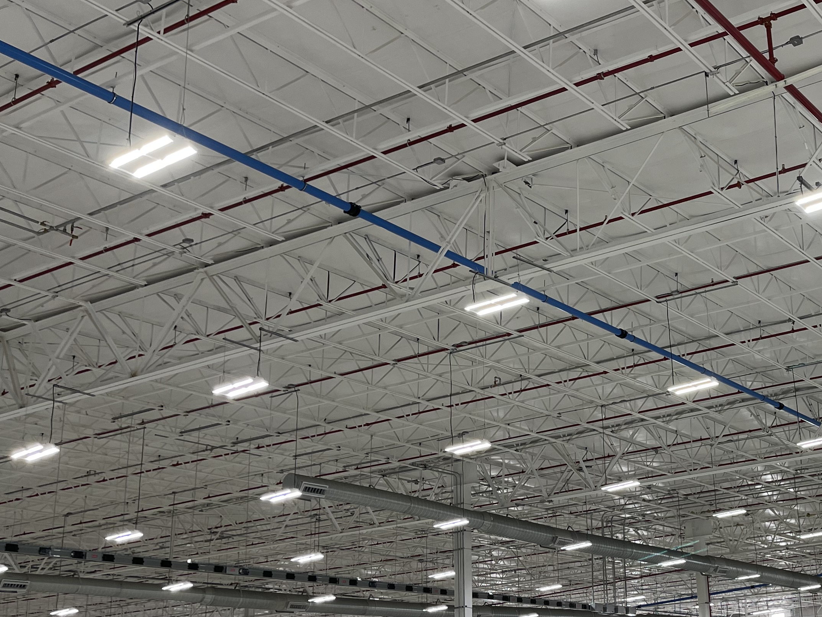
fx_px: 1164
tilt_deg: +17.2
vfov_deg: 29.6
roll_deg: +5.4
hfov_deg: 36.5
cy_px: 359
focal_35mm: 49
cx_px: 737
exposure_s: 1/120
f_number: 1.6
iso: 64
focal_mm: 5.1
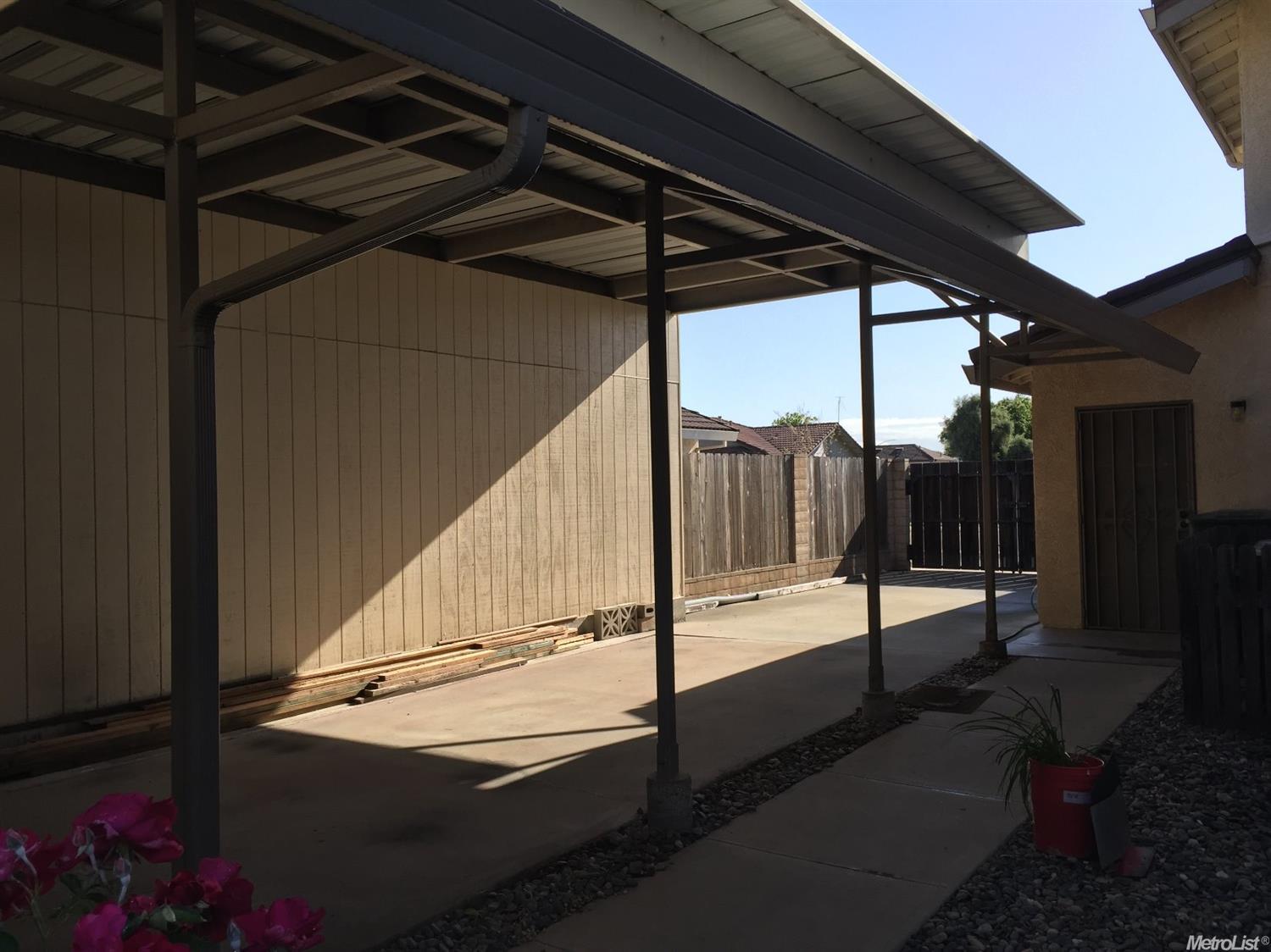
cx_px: 636
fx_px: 1064
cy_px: 476
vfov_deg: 48.2
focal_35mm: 29
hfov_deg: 61.7
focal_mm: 4.15
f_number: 2.2
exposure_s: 1/1364
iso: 32
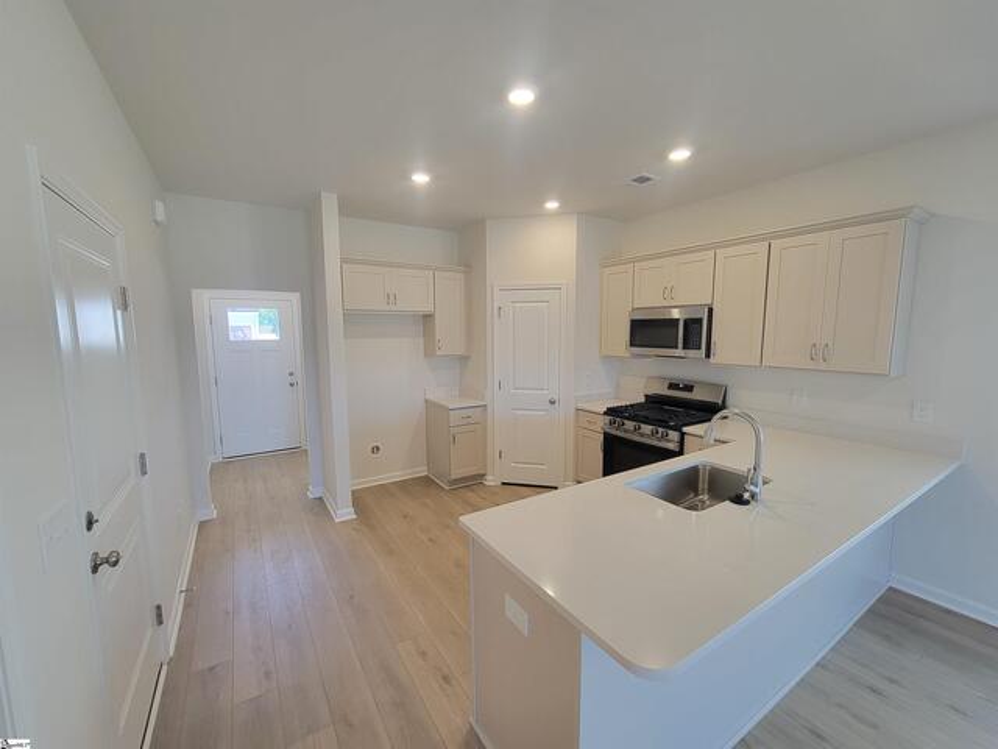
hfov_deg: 106.2
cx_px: 499
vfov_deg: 89.9
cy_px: 374
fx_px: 375
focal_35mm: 13
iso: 160
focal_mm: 2.2
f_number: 2.2
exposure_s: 1/60
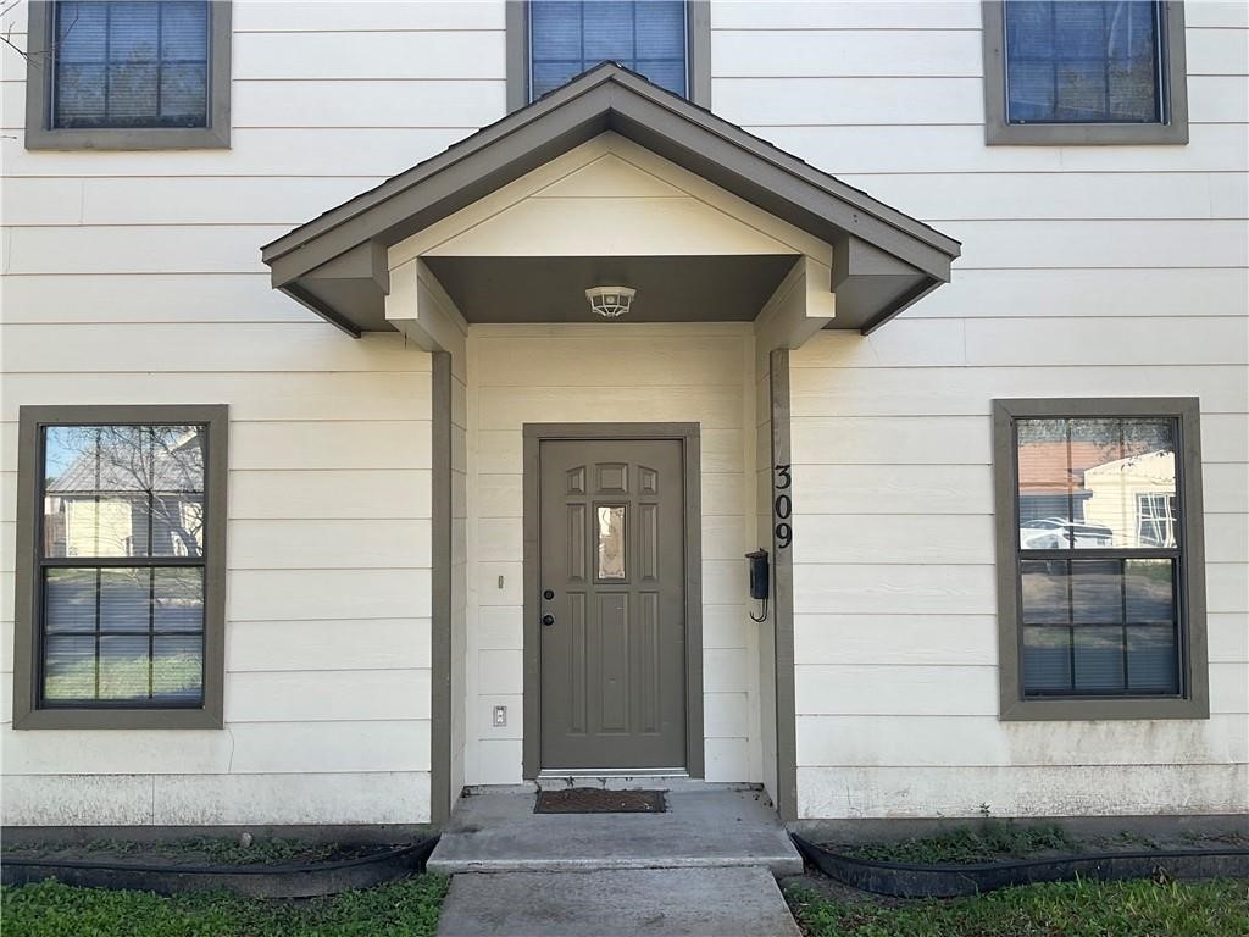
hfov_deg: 61.7
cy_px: 468
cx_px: 624
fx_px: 1046
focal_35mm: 29
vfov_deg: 48.2
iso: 16
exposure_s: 1/188
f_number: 1.8
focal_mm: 3
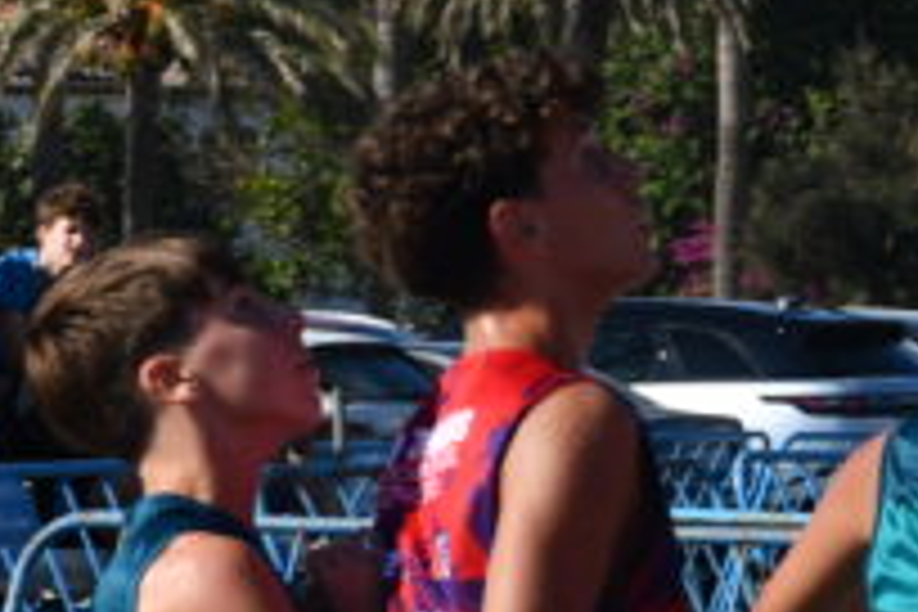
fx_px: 11908
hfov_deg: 4.4
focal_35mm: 467
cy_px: -506
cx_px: 1386
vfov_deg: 2.9
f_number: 9
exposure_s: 1/320
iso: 100
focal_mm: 62
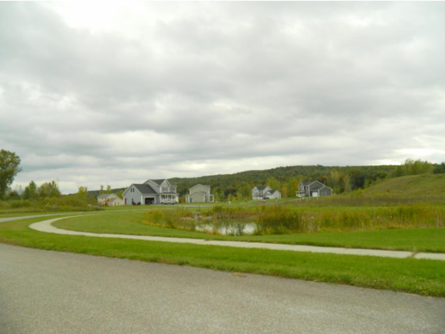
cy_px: 167
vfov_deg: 54.9
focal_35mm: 25
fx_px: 322
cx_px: 222
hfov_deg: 69.4
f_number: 3.1
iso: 110
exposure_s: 1/800
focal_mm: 4.5
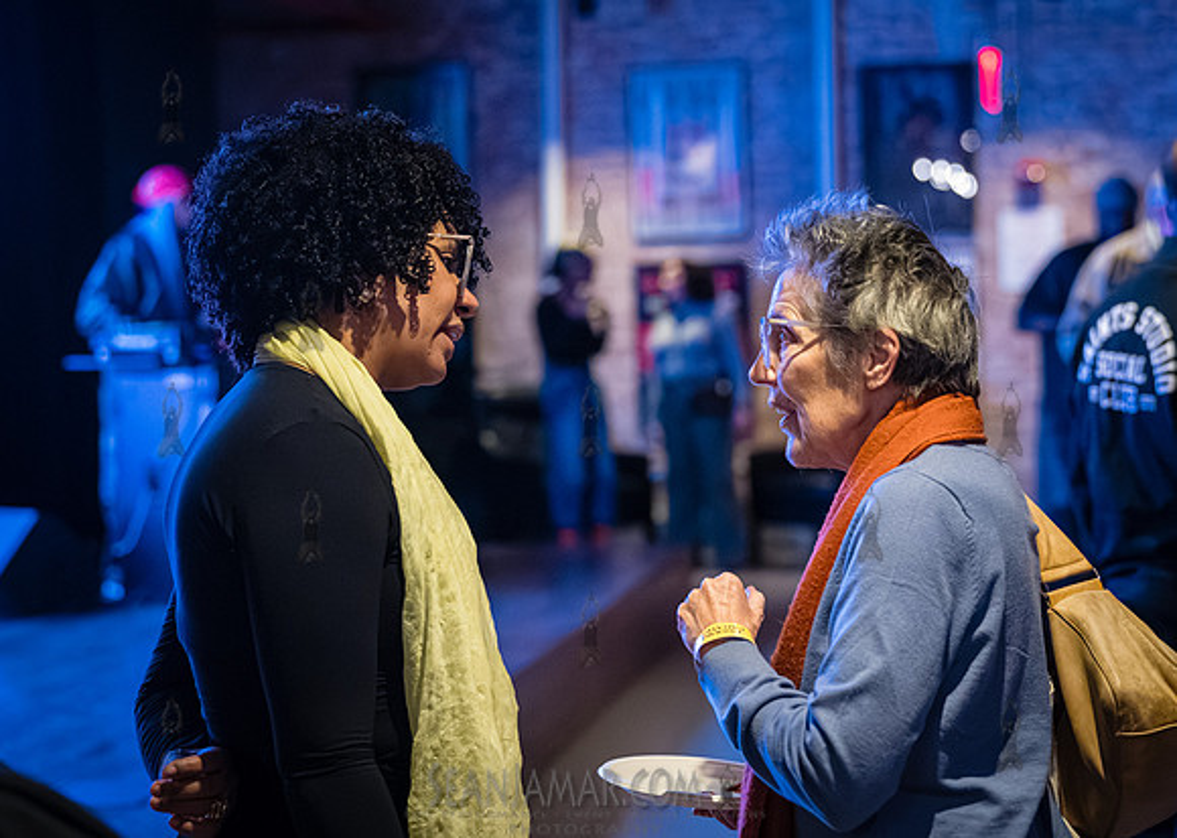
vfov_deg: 18.5
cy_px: 385
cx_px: 660
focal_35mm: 77
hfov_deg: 25.7
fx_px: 2574
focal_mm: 68
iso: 16000
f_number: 2.8
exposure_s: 1/250
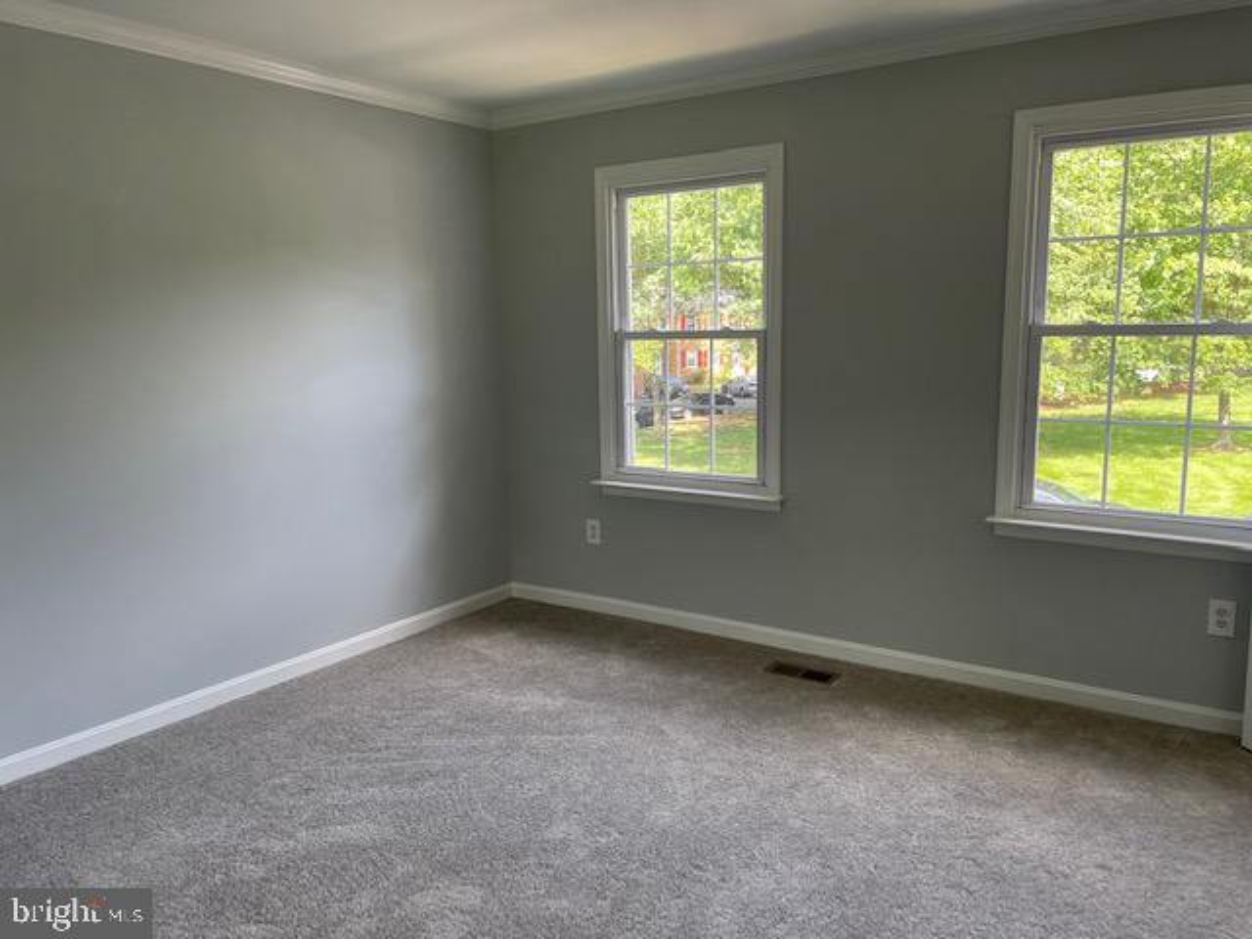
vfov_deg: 53.1
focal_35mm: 26
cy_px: 470
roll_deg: +1.2
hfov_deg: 67.3
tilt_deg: -8.0
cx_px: 626
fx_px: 940
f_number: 1.6
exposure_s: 1/121
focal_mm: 4.2
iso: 50
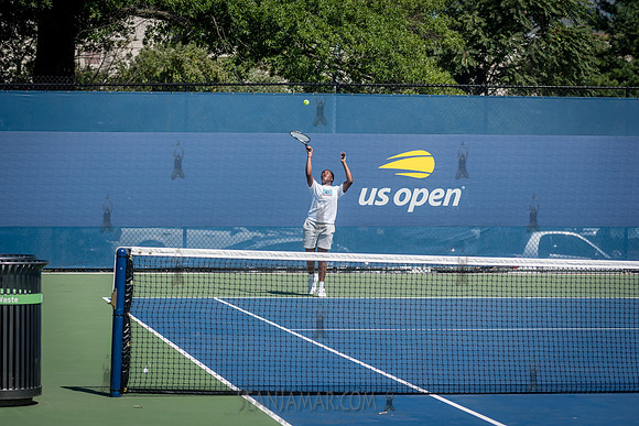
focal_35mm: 121
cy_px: 213
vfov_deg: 11.4
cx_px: 320
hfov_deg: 17.0
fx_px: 2142
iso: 200
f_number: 5
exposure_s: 1/1600
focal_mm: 120
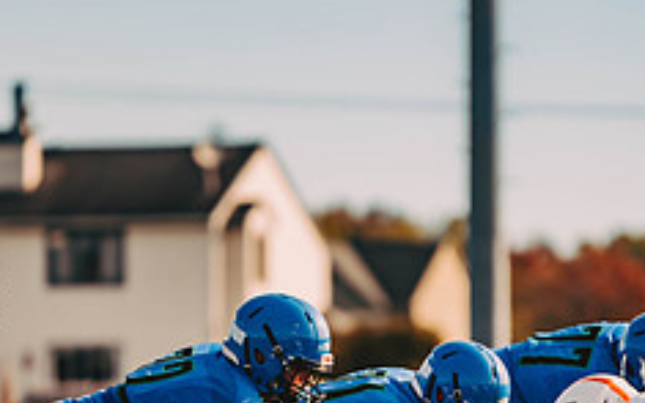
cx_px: 392
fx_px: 8844
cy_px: 380
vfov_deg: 2.6
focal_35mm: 503
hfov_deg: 4.2
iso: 160
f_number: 2.8
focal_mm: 200
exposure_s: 1/2000
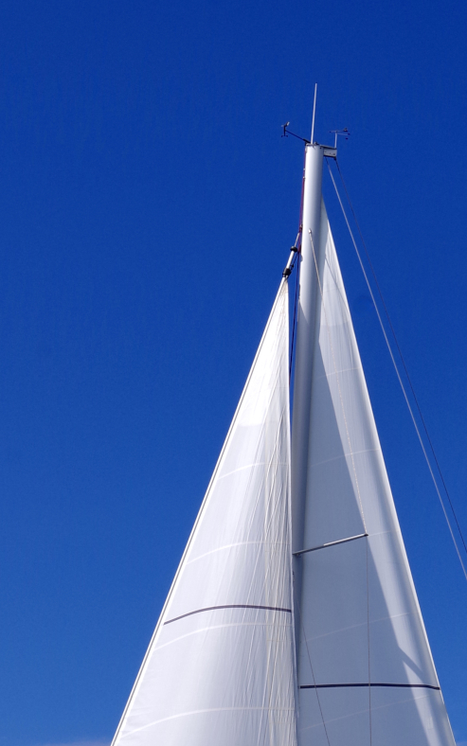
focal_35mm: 85
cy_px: 834
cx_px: 322
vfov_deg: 22.8
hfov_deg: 15.3
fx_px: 1730
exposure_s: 1/400
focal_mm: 30
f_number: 11
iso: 200
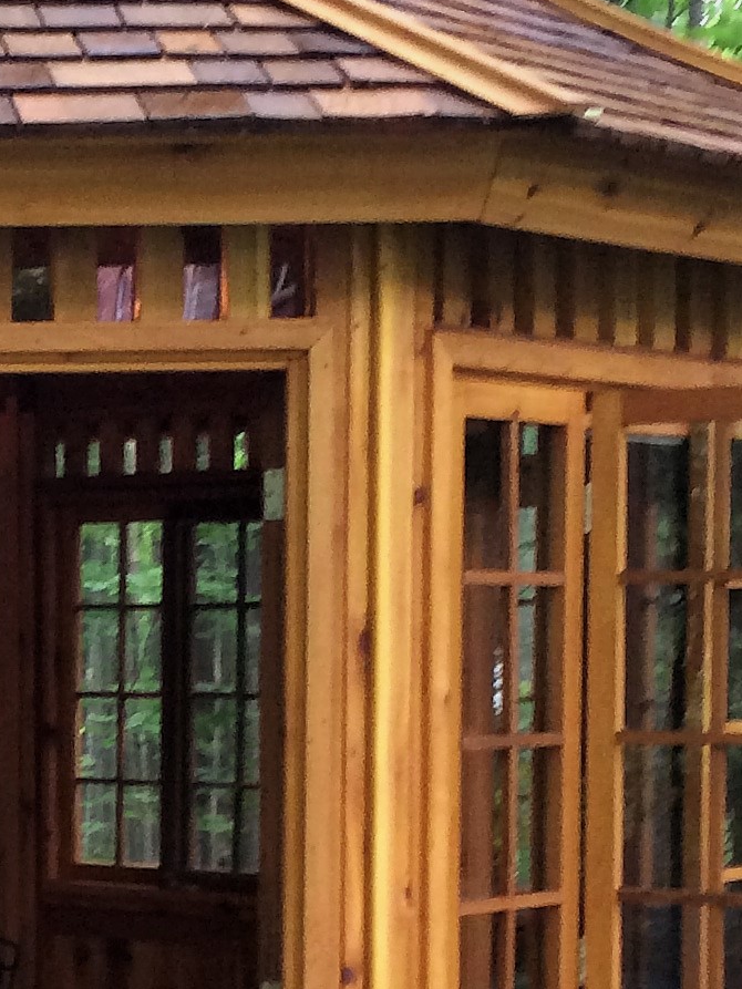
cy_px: 833
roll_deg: +2.7
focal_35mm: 106
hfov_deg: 13.3
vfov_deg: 18.3
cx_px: -301
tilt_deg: -6.3
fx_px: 3029
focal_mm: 4.15
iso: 160
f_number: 2.2
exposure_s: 1/30
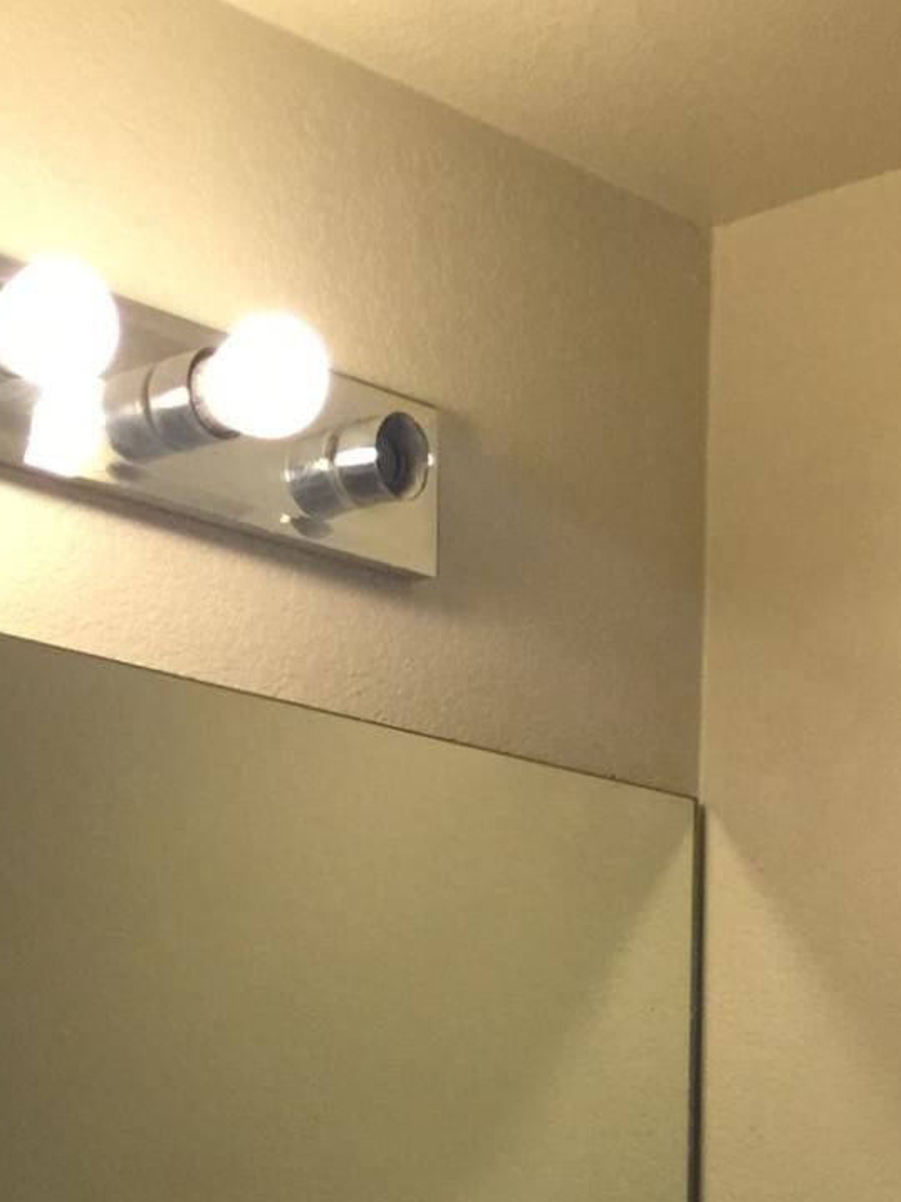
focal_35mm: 81
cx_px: 518
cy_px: 1570
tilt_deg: -5.8
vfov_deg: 21.7
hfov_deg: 18.2
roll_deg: -2.7
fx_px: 2811
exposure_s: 1/15
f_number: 2.2
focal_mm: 4.15
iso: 100
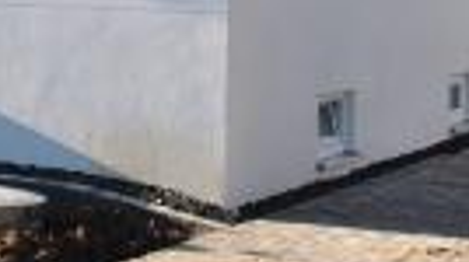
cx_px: -40
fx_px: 1404
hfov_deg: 18.3
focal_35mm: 113
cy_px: -225
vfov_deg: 10.0
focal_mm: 18
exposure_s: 1/160
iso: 100
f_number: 8
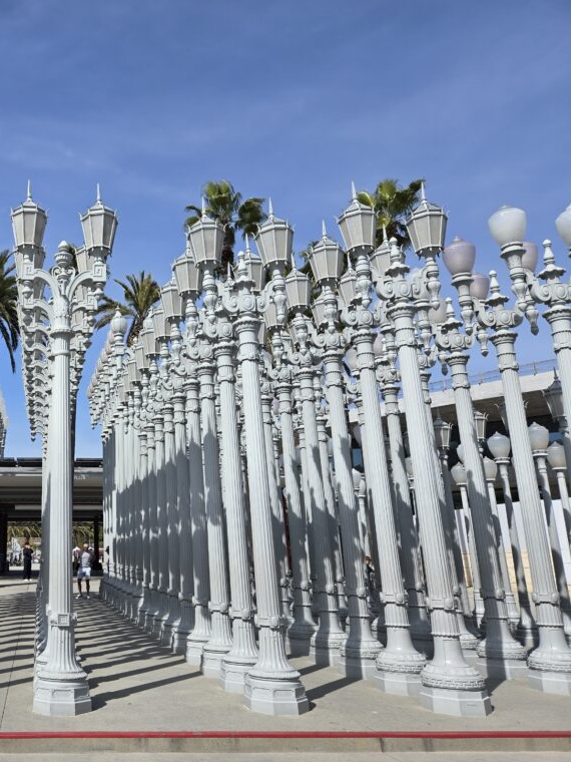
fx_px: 682
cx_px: 66
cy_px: 383
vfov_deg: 58.4
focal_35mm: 31
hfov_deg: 42.1
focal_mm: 5.4
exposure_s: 1/2921
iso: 32
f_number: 1.8
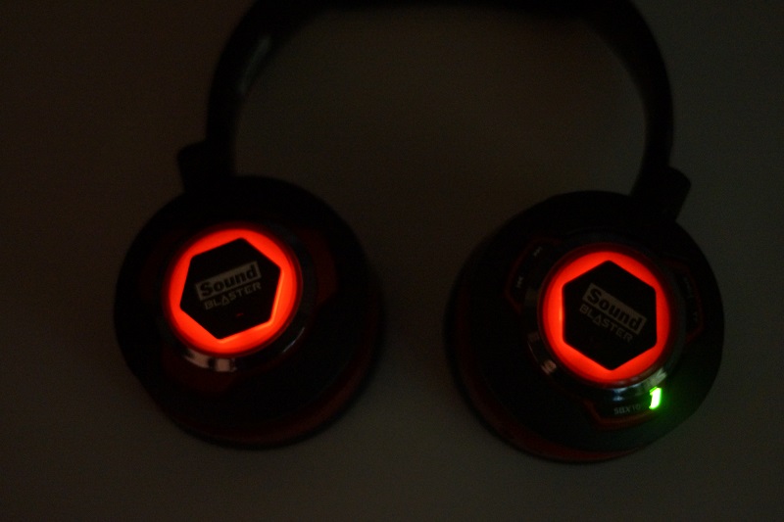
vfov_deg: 18.2
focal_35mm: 75
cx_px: 392
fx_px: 1633
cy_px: 261
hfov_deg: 27.0
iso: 1600
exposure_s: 1/13
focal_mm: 50
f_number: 1.4
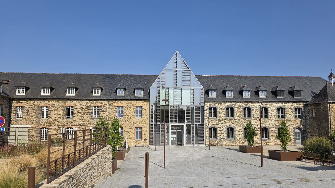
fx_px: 231
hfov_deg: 71.9
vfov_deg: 44.3
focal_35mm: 26
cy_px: 108
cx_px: 168
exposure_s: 1/7944
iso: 80
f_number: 1.7
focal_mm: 6.3
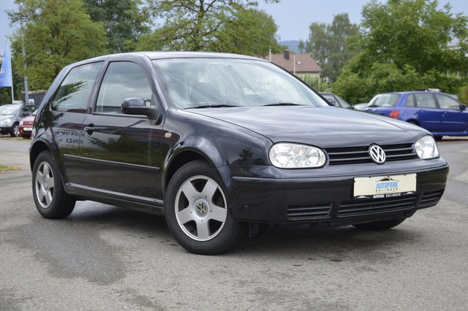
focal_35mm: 60
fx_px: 780
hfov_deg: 33.4
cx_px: 234
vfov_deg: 22.6
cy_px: 156
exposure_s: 1/125
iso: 220
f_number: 5.6
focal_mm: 40
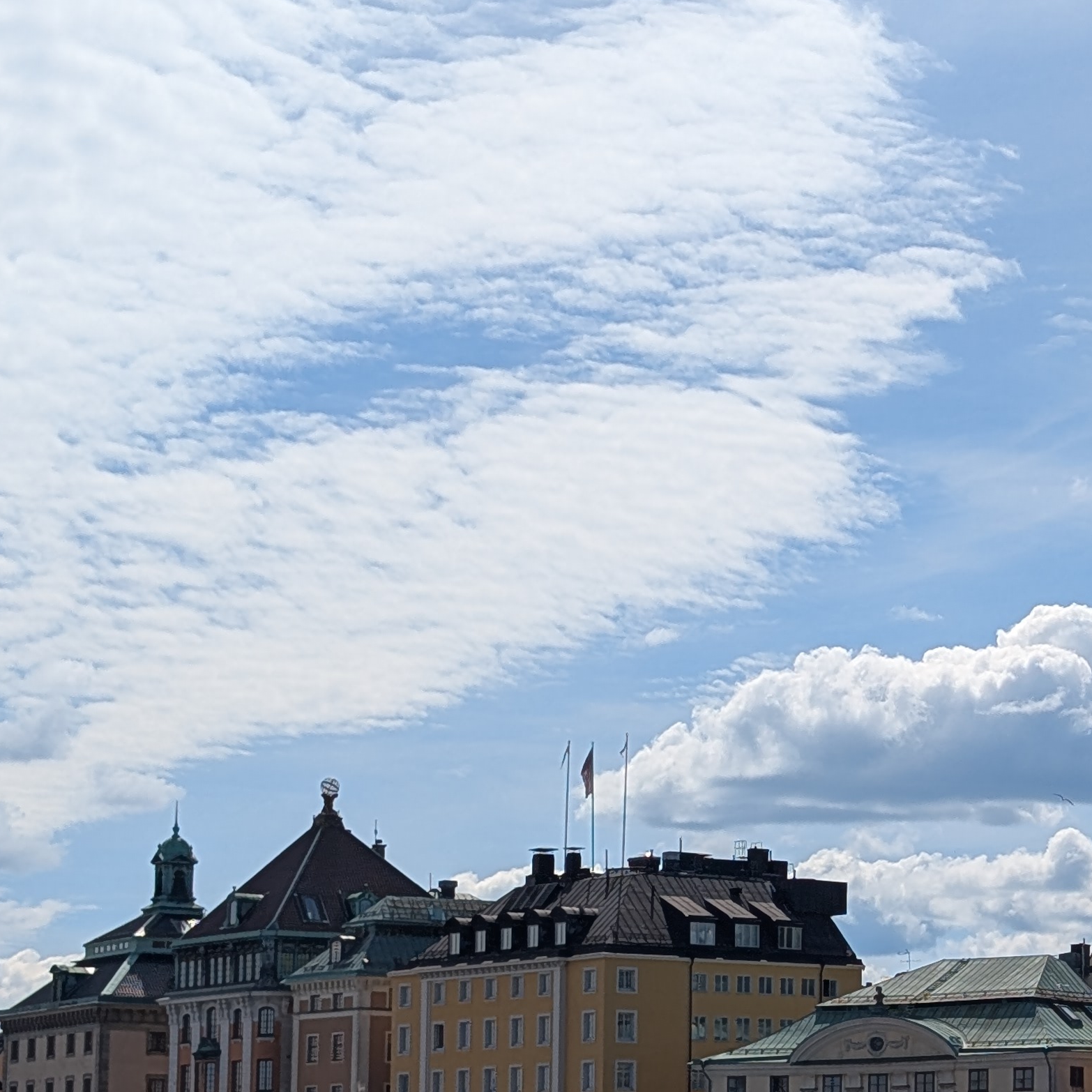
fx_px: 4033
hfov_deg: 15.0
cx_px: 1224
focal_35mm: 113
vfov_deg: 15.4
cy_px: 792
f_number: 1.68
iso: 23
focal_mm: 6.9
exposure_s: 1/2933
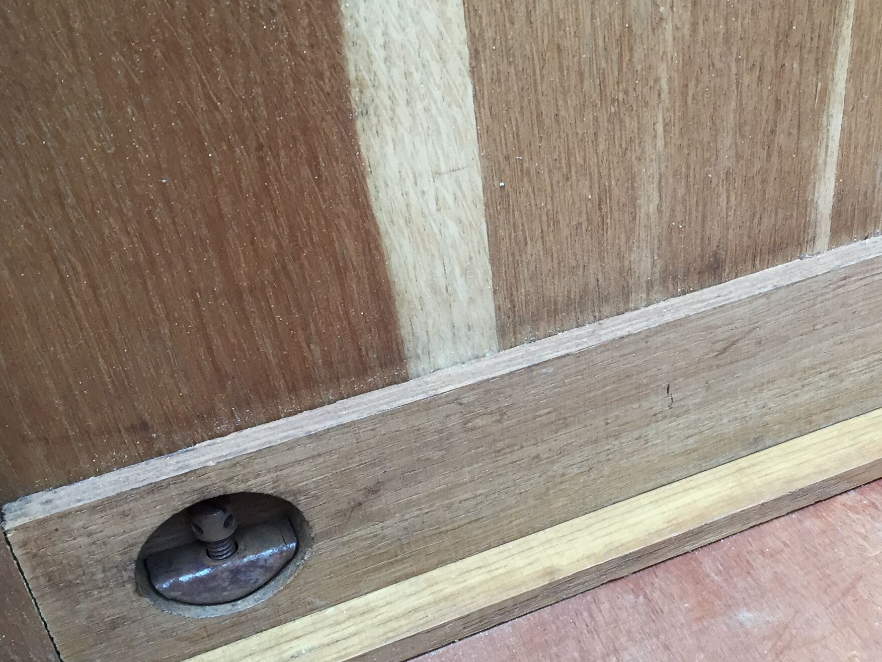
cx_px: 736
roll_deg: -1.5
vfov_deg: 27.0
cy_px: 352
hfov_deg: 34.2
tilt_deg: -35.4
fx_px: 1376
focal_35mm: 54
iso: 32
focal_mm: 4.15
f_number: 2.2
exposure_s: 1/33
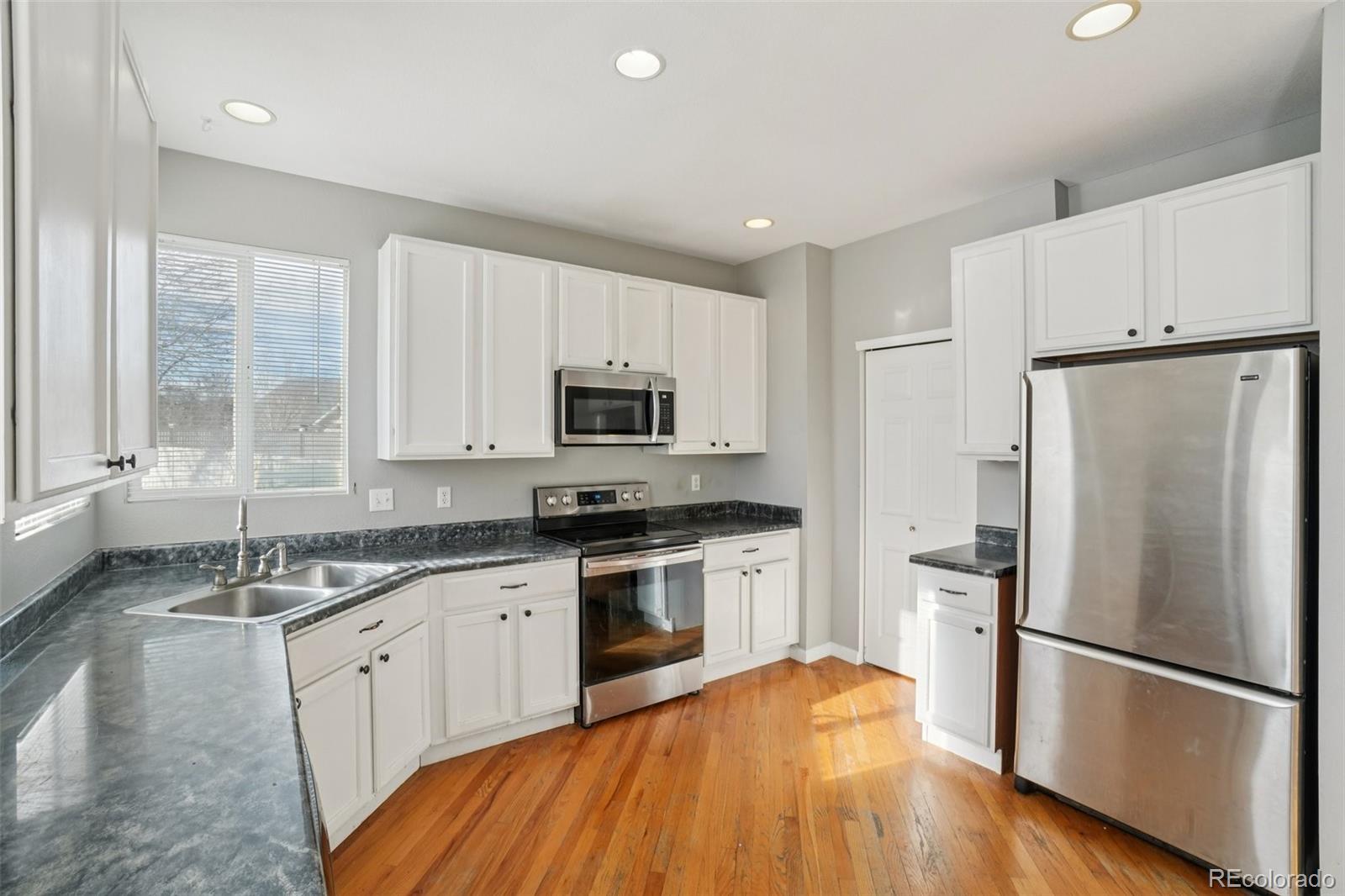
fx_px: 560
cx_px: 672
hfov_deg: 100.4
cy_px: 448
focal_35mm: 15
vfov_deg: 77.3
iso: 400
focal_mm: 10
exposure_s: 1/125
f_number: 8
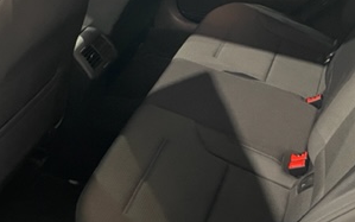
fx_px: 571
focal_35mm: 59
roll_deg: +1.7
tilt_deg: -30.7
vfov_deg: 21.7
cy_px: 43
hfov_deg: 34.5
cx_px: 177
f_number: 1.6
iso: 500
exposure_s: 1/33
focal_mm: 4.2
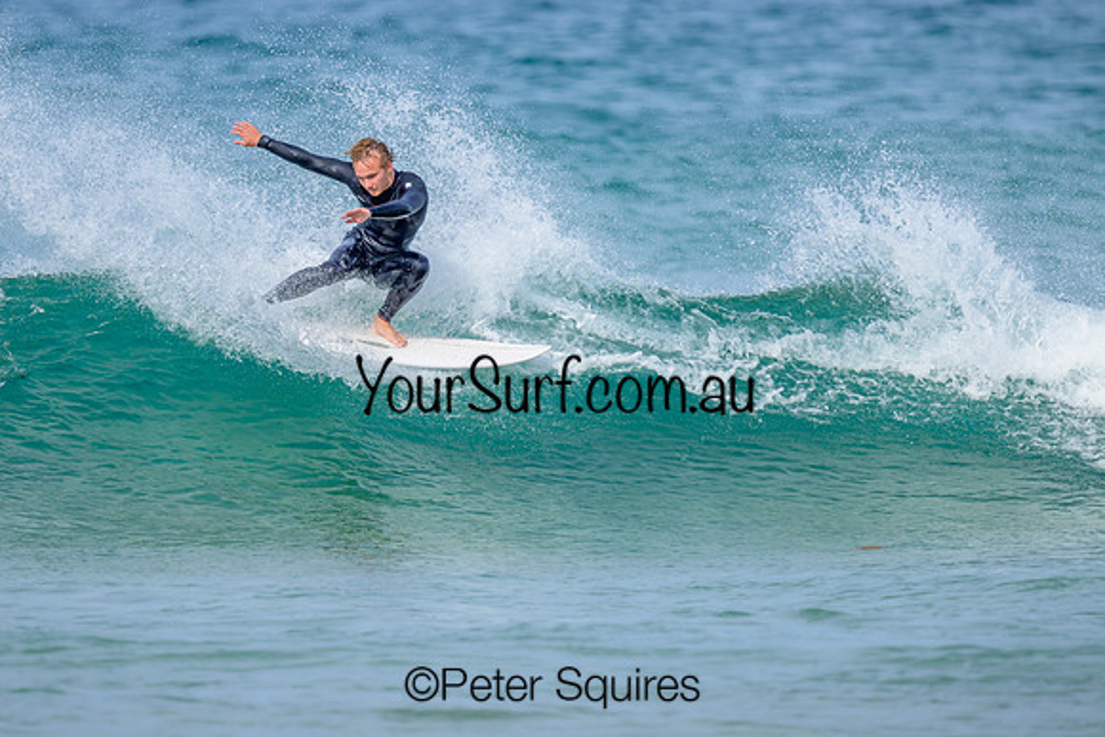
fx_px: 33789
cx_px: 396
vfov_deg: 1.3
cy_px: 354
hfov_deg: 1.9
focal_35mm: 1101
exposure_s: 1/2000
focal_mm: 800
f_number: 6.3
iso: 250
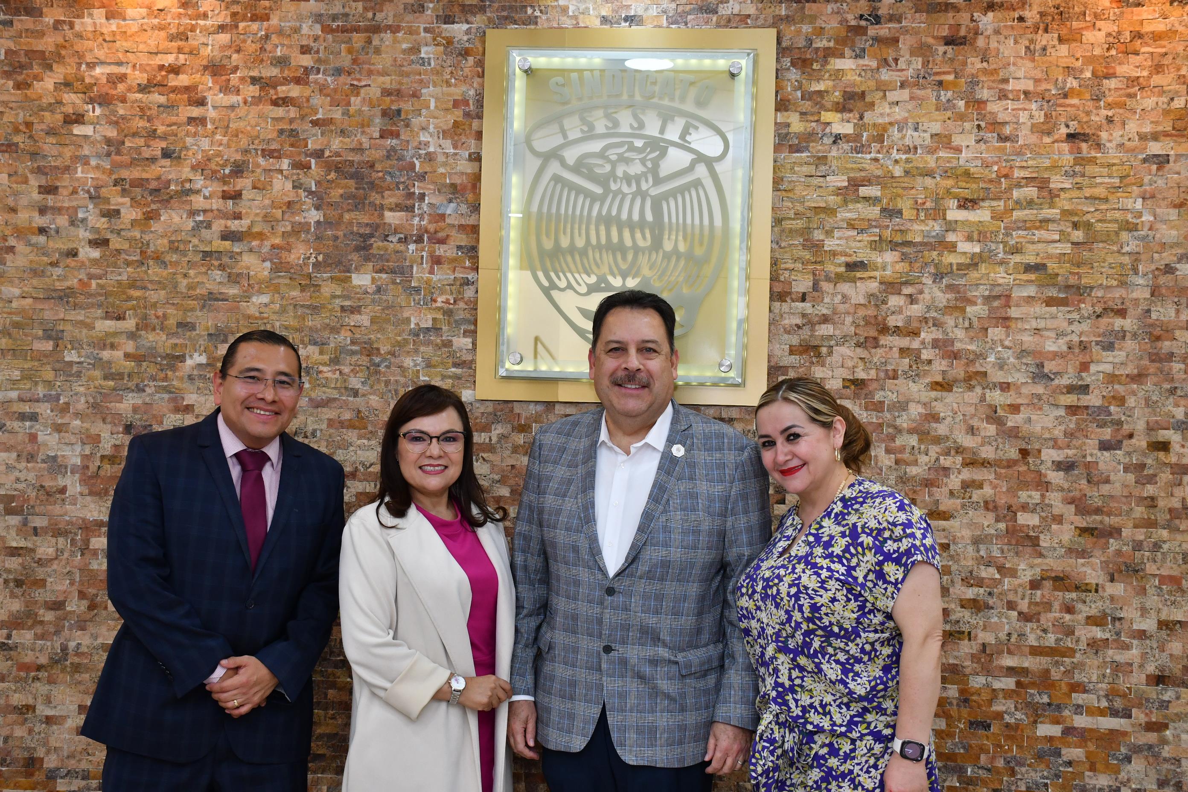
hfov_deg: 38.9
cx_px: 594
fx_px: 1683
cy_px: 396
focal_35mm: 51
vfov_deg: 26.5
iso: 800
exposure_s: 1/100
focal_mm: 34
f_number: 5.6
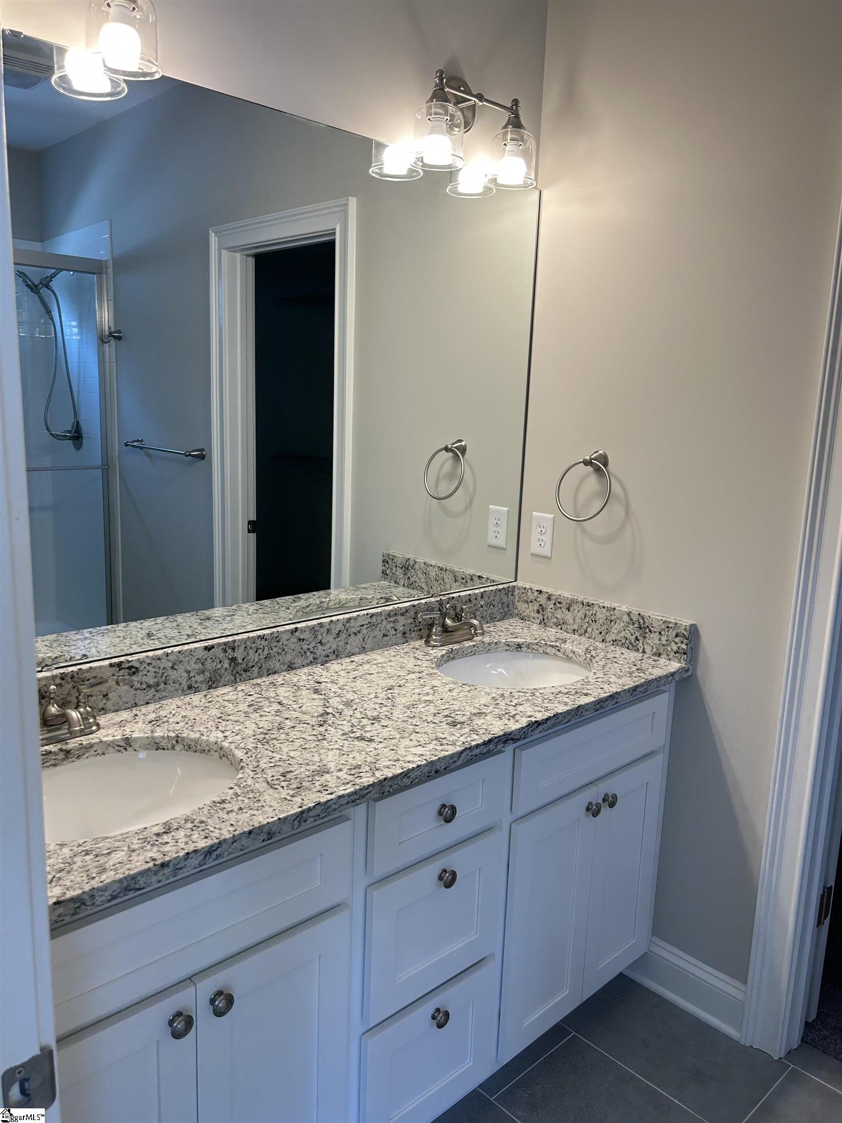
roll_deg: -2.3
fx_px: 843
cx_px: 421
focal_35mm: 26
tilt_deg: -10.0
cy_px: 562
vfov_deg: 67.3
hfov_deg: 53.1
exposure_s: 1/120
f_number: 1.5
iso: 50
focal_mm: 5.7
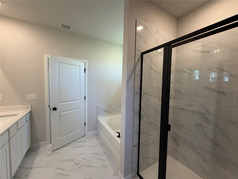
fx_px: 96
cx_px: 119
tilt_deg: -3.0
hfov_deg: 102.1
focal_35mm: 14
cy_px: 90
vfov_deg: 85.7
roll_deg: -1.6
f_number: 2.2
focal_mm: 2.22
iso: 200
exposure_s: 1/120
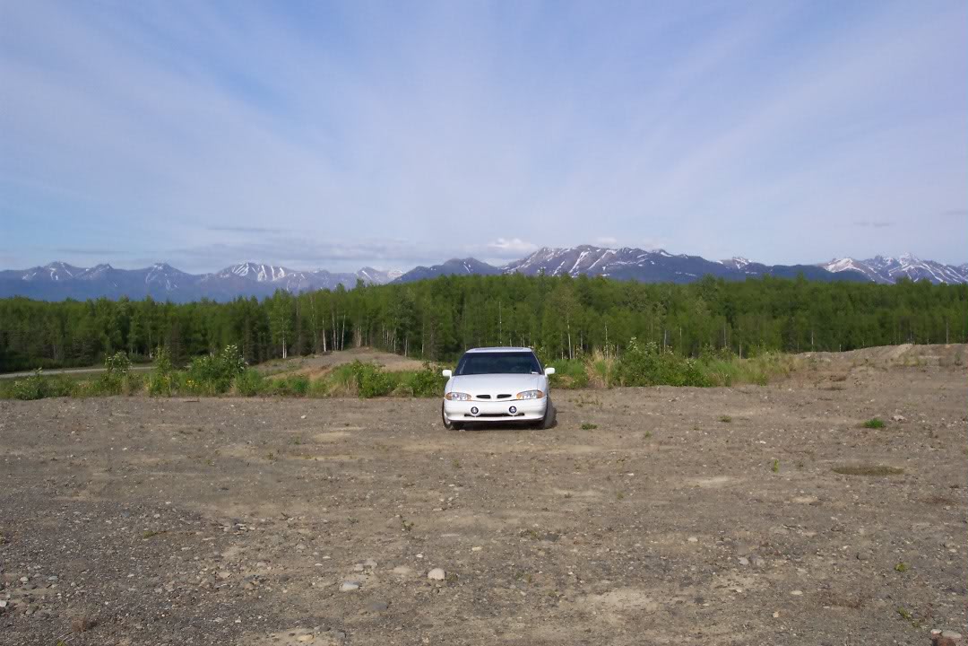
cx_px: 484
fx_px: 1022
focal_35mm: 38
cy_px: 323
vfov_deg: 35.1
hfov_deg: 50.7
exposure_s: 1/700
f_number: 4.8
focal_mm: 8
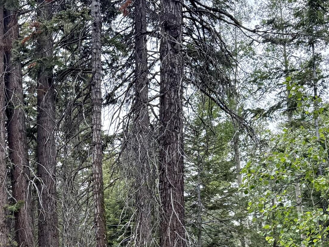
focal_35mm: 66
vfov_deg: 21.1
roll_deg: +0.4
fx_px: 627
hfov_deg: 28.4
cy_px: 273
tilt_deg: +5.2
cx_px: 40
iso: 100
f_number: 1.78
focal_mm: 6.76
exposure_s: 1/955
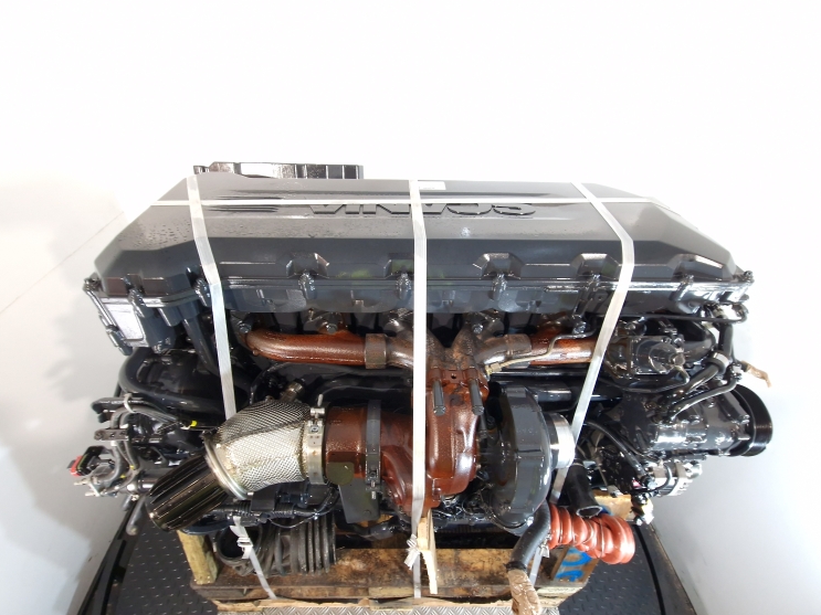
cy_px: 326
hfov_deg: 102.1
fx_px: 332
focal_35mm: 14
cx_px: 401
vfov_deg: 85.6
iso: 160
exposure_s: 1/25
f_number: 2.2
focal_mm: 2.2
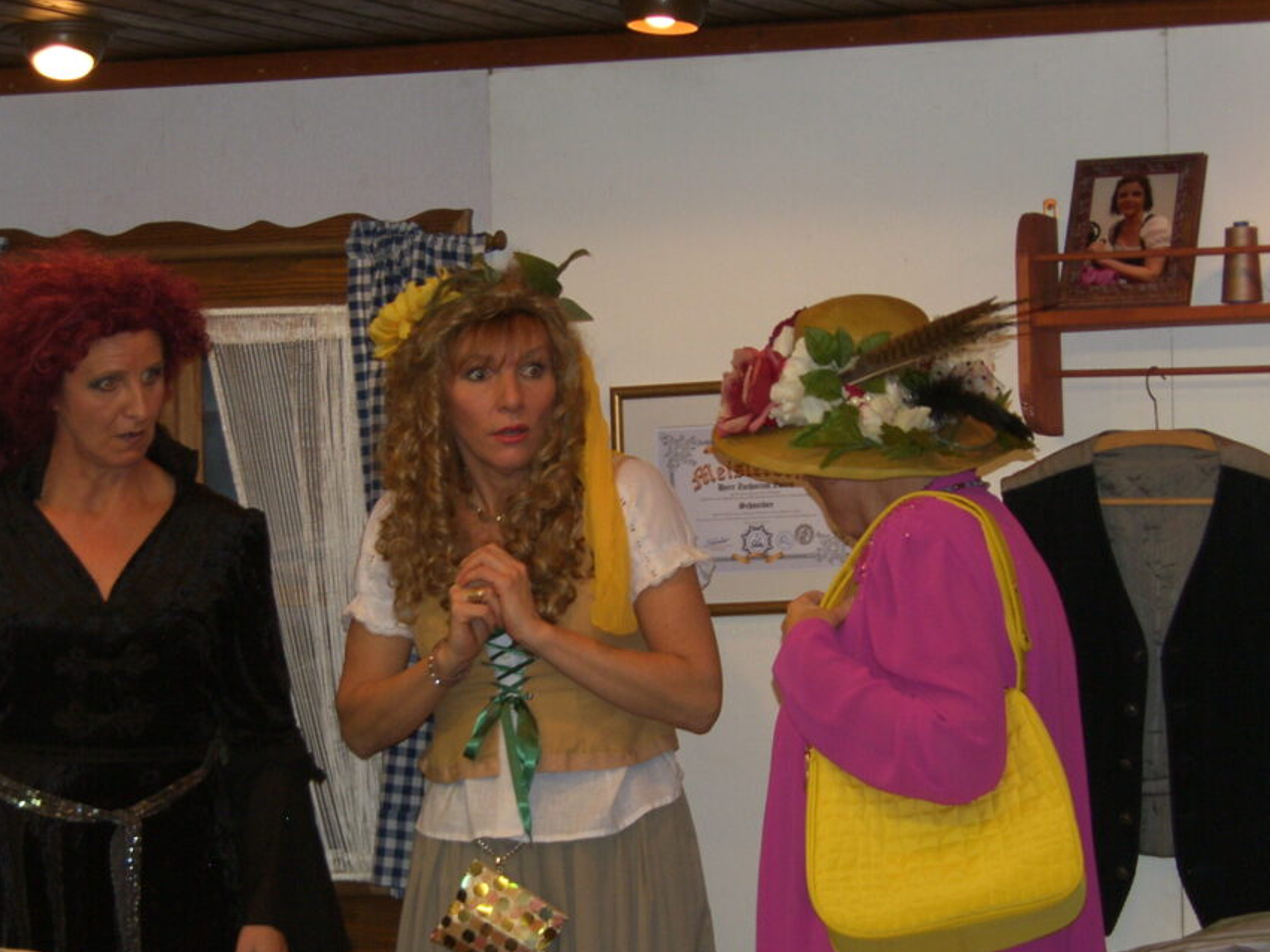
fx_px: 5172
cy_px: 619
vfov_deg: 10.5
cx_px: 601
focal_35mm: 141
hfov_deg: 14.0
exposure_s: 1/100
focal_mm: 25.7
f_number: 3.2
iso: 100
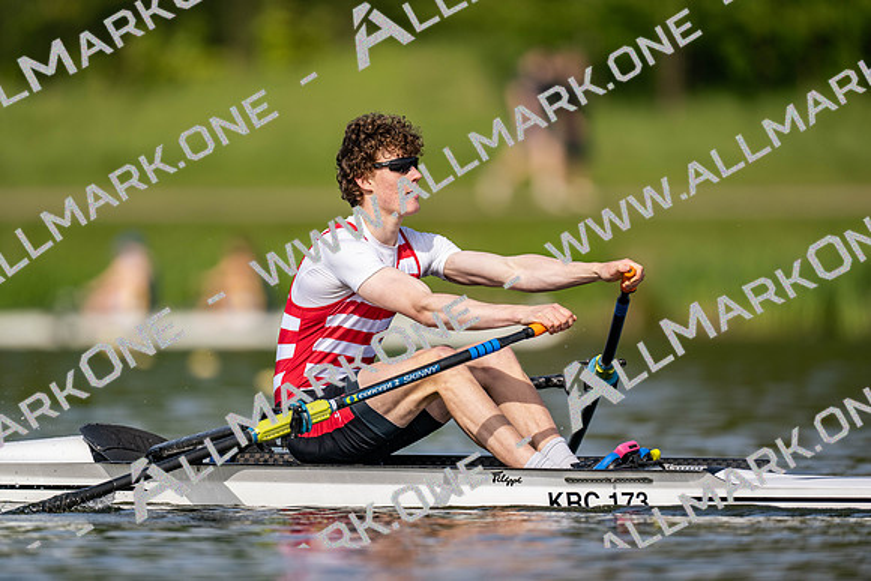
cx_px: 436
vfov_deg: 2.3
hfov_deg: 3.4
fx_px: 14519
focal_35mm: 600
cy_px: 290
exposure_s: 1/2500
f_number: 4
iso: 220
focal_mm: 600
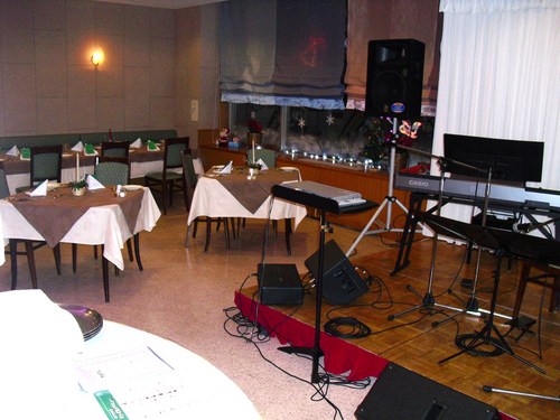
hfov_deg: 51.4
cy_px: 210
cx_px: 280
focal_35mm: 36
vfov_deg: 39.7
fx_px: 582
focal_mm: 6.3
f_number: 3.1
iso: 400
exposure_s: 1/60
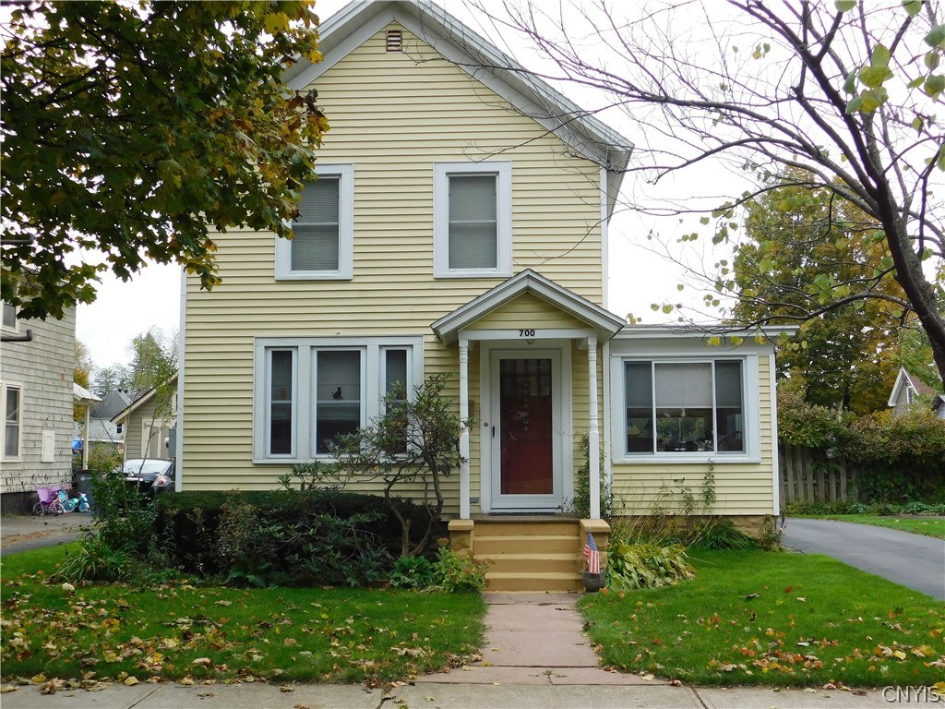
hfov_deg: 46.8
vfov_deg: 36.0
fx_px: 1092
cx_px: 472
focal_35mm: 40
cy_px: 354
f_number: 3.6
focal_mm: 7.1
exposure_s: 1/160
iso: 125
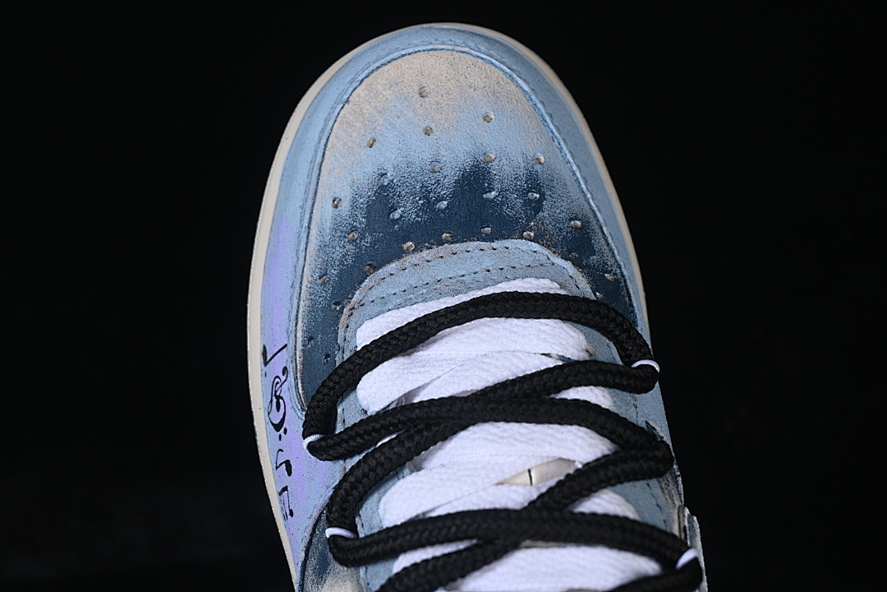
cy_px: 296
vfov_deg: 18.2
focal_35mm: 75
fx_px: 1848
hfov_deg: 27.0
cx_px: 444
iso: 160
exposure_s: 1/60
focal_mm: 50
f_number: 7.1
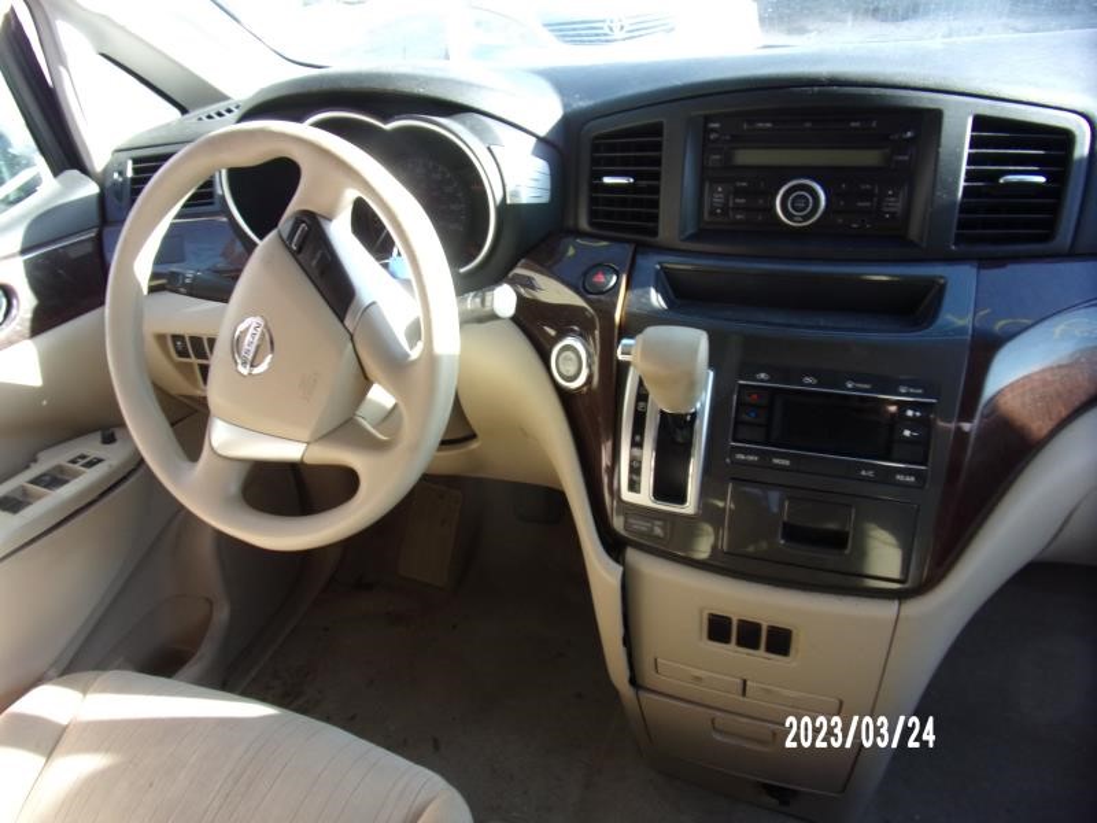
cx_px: 548
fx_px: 761
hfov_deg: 71.6
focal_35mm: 24
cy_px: 412
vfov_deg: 56.8
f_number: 3.3
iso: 80
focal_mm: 4.3
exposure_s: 1/58
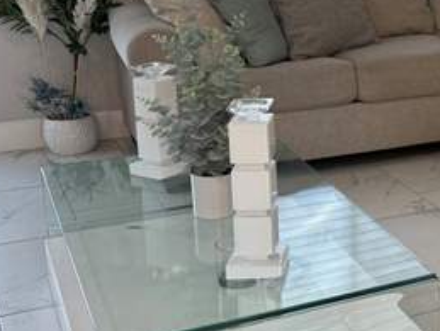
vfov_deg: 19.8
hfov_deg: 23.6
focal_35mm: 74
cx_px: 552
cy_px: 90
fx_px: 942
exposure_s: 1/120
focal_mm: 6.76
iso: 160
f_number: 1.78
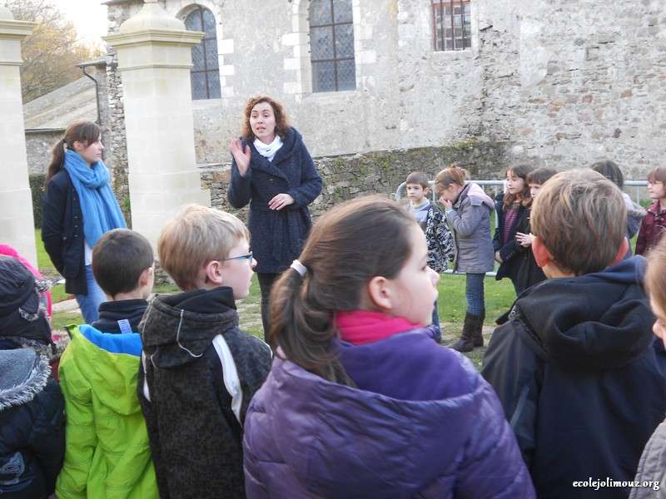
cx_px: 333
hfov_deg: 43.9
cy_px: 250
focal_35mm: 43
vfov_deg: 33.6
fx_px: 827
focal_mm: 7.9
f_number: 4.2
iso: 80
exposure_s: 1/30
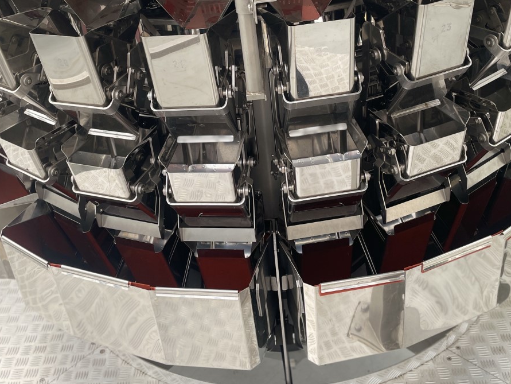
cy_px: 89
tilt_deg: -25.5
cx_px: 250
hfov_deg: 44.8
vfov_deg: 33.6
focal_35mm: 42
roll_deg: +7.1
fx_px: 620
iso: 50
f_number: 1.6
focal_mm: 4.2
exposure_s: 1/1033
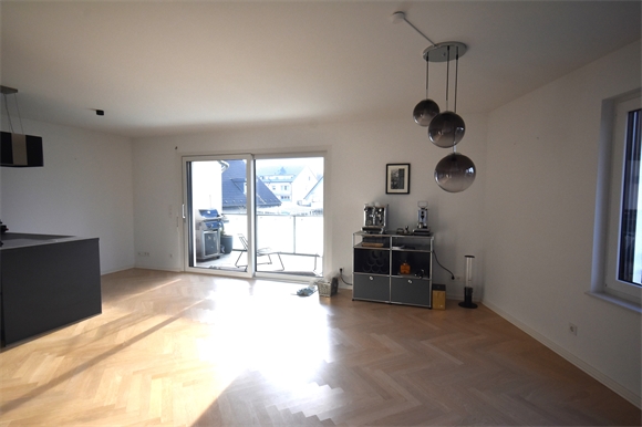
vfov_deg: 64.5
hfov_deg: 86.9
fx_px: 339
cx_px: 321
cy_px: 214
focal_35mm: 19
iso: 800
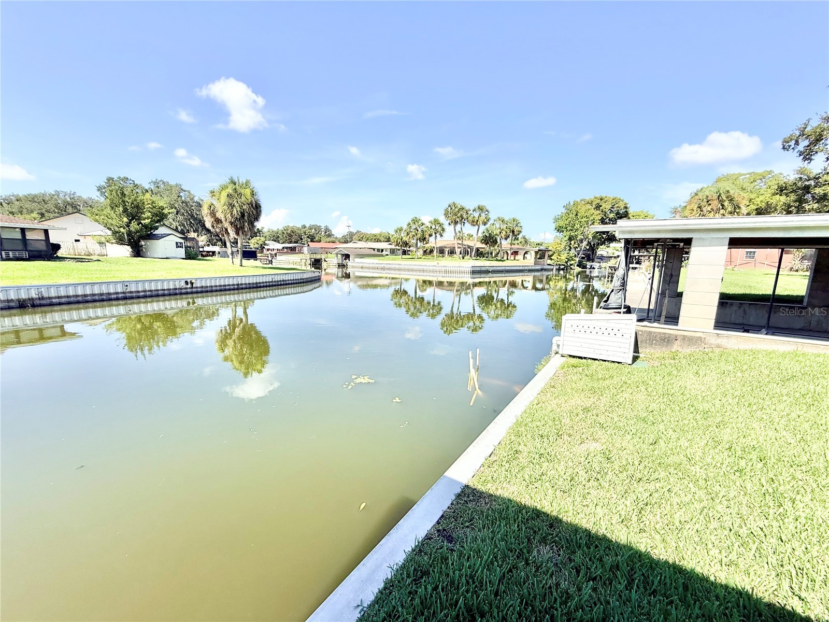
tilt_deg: -10.0
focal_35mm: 14
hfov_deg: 102.1
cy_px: 311
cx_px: 414
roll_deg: -1.7
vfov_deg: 85.7
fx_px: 335
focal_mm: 2.22
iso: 50
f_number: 2.2
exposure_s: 1/1698
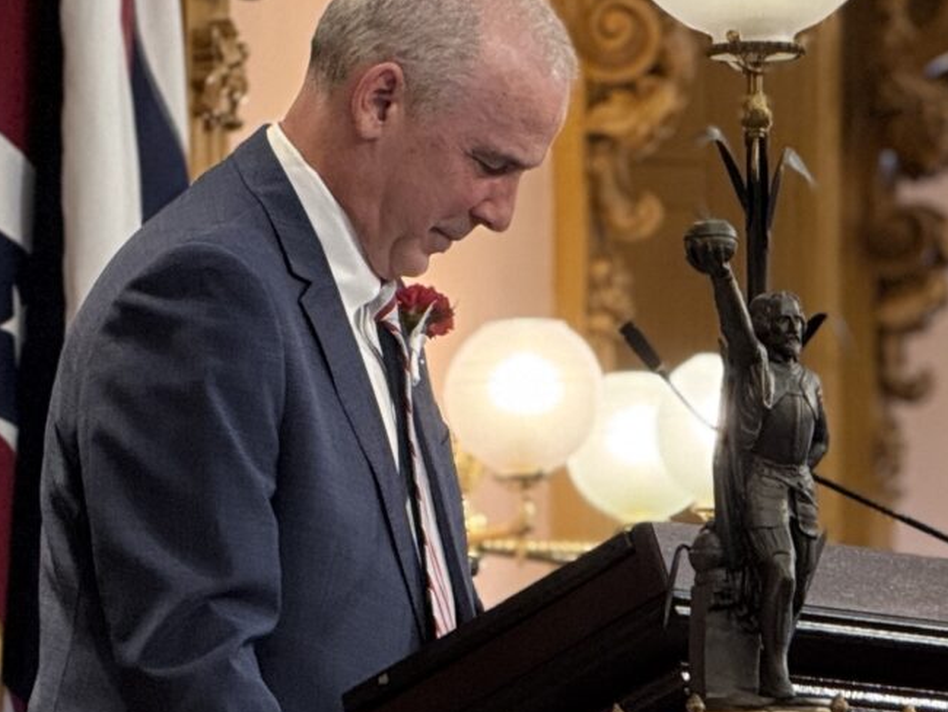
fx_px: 10356
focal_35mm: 378
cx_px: 823
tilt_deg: +4.9
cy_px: 616
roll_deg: +0.1
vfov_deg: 3.9
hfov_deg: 5.2
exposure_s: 1/60
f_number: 2.8
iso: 400
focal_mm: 15.66
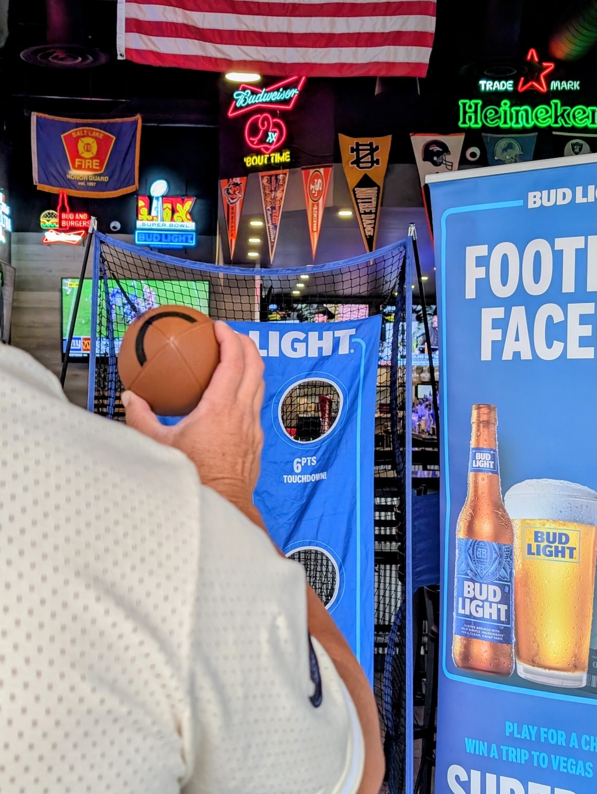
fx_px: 1124
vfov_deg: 38.9
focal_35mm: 49
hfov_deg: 29.7
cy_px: 397
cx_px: 298
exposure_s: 1/120
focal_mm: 6.9
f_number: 1.68
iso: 133
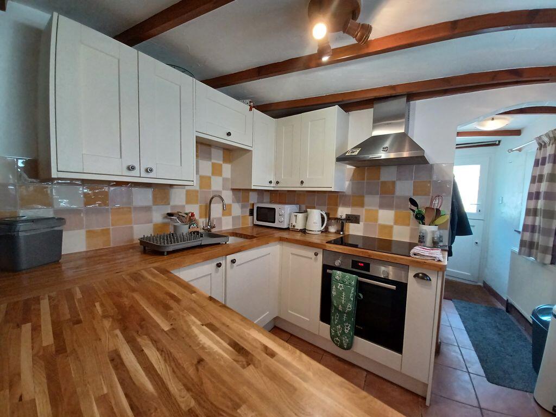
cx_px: 278
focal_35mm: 13
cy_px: 208
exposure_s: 1/50
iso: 200
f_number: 2.2
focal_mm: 1.42
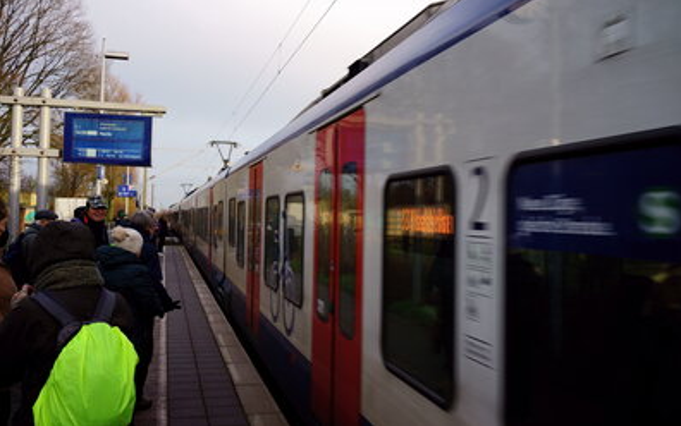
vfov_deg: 35.4
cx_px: 342
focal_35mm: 36
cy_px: 198
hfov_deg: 54.0
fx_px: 669
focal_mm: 35
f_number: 6.3
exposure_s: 1/100
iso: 100
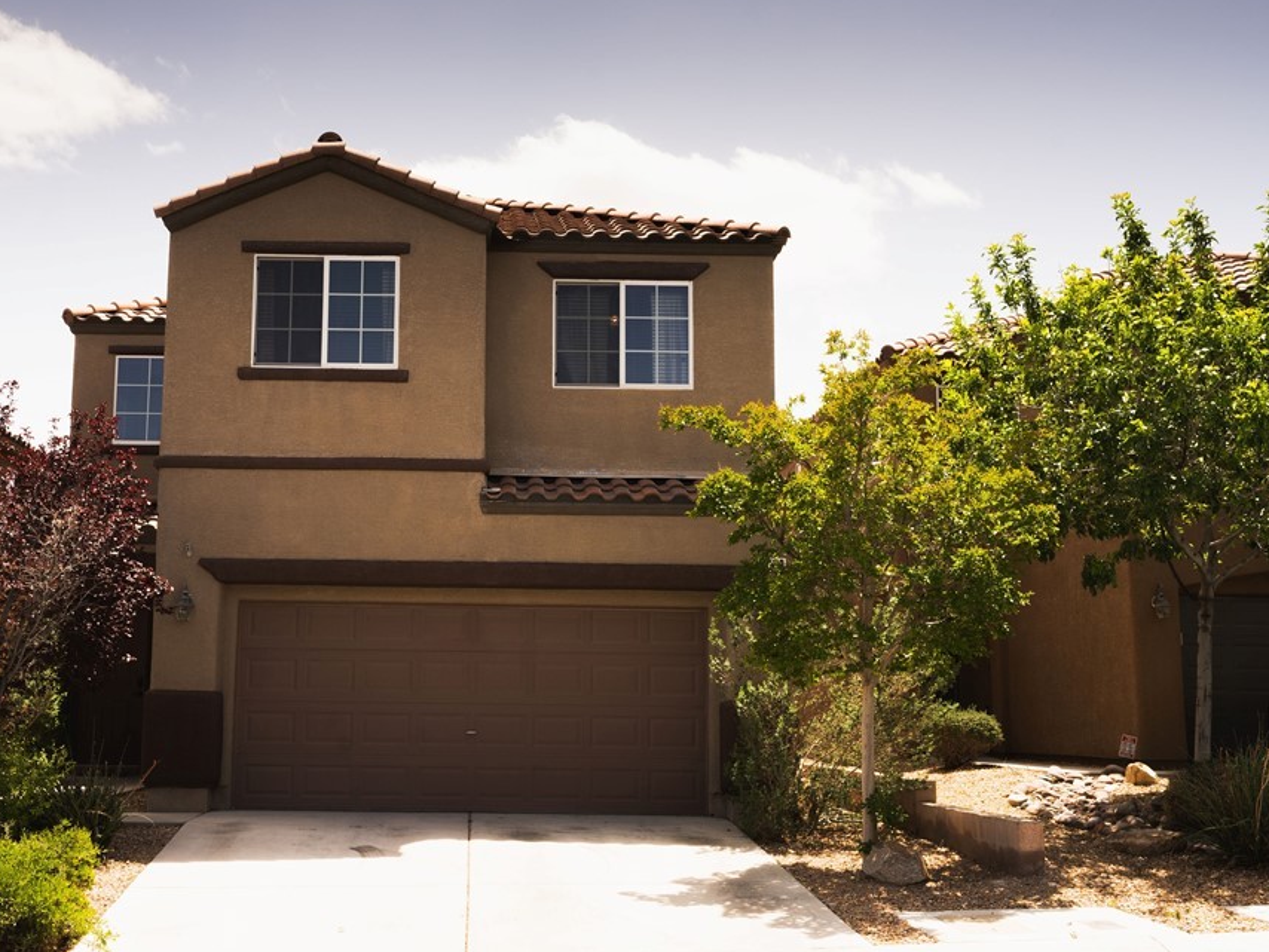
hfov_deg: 42.6
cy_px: 472
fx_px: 1613
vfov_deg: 32.9
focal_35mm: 44
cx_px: 484
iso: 100
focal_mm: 24
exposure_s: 1/90
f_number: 13
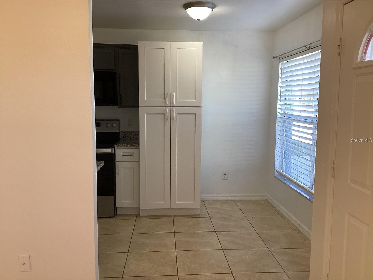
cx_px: 186
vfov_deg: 45.4
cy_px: 140
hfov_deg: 58.4
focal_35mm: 31
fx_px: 334
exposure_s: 1/120
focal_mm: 3.3
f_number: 2.4
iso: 64
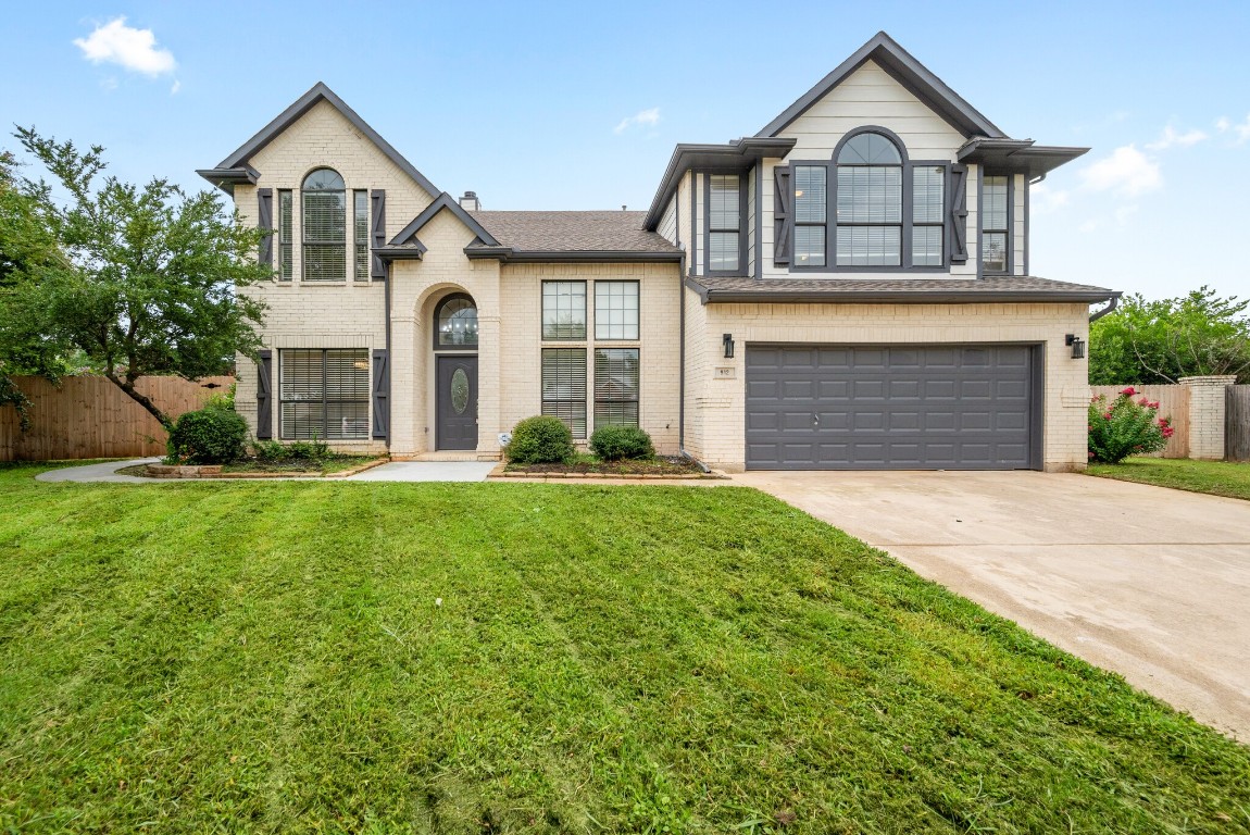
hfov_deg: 104.2
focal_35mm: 14
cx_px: 625
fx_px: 486
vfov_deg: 81.3
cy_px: 418
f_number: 9
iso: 400
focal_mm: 14
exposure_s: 1/400
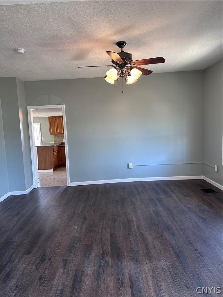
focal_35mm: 24
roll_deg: +2.4
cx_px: 112
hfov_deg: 56.8
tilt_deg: -5.2
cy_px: 148
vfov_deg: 71.6
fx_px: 206
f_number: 1.78
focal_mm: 6.86
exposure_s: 1/120
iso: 200
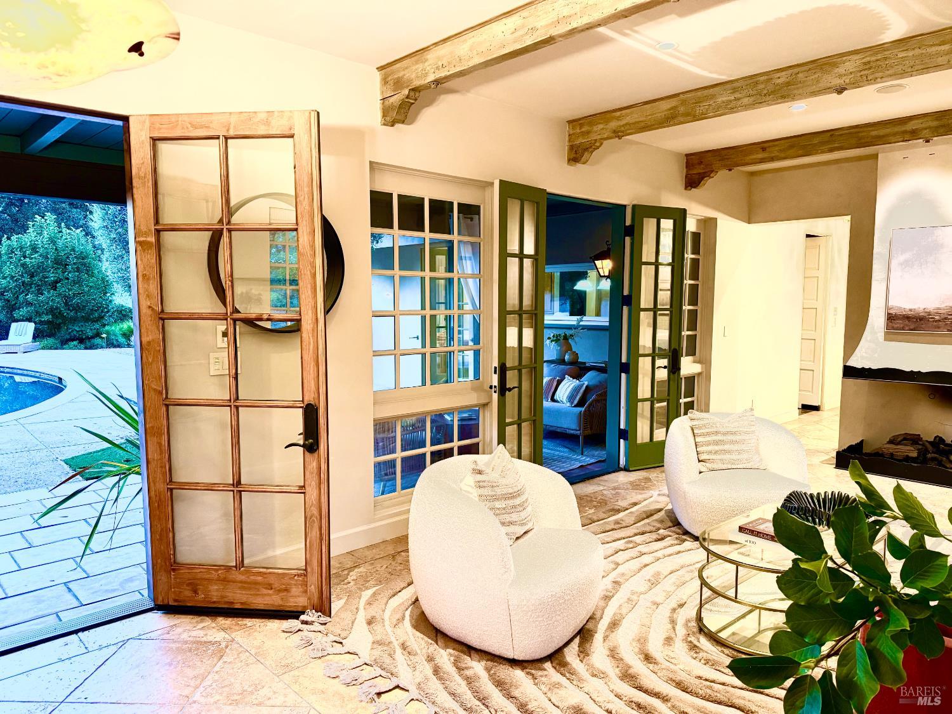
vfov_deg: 56.8
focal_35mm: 24
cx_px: 476
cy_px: 357
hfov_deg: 71.6
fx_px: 660
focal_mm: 6.76
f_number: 1.78
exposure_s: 1/60
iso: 400
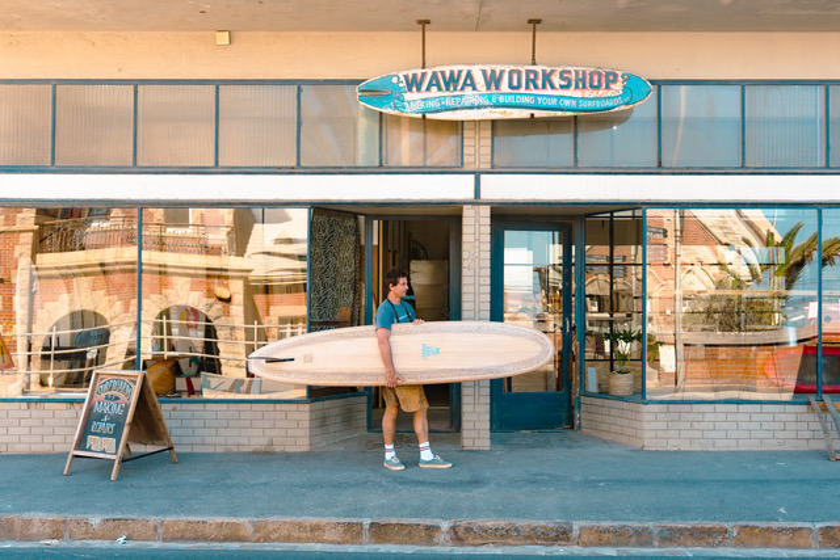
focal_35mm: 44
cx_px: 439
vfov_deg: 30.3
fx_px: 1033
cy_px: 275
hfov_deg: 44.2
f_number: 2.8
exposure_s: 1/320
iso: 160
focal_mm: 28
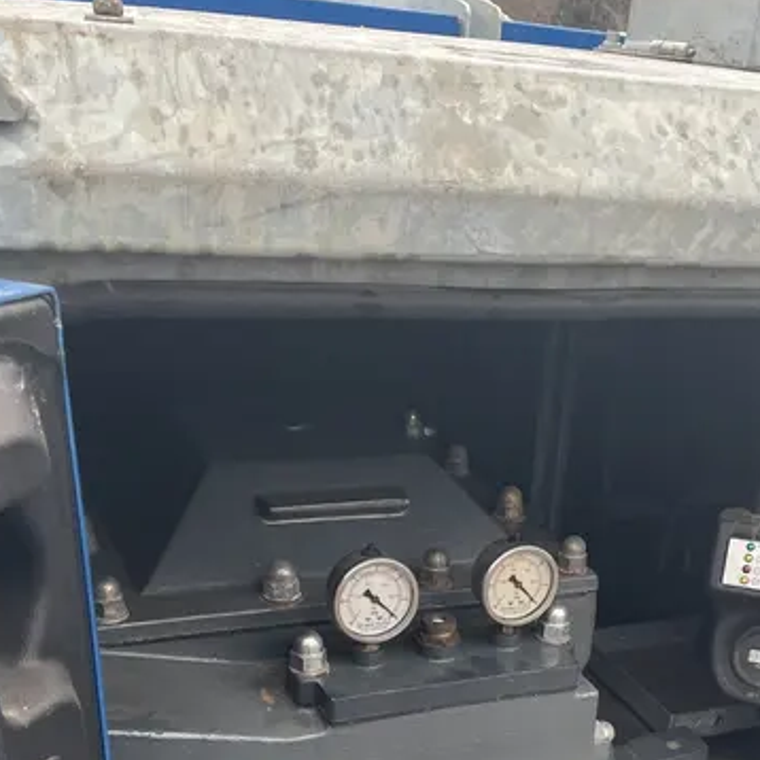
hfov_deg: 35.6
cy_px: 733
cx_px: 520
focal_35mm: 47
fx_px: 1167
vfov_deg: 33.4
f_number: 1.6
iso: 125
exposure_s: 1/121
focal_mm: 4.2
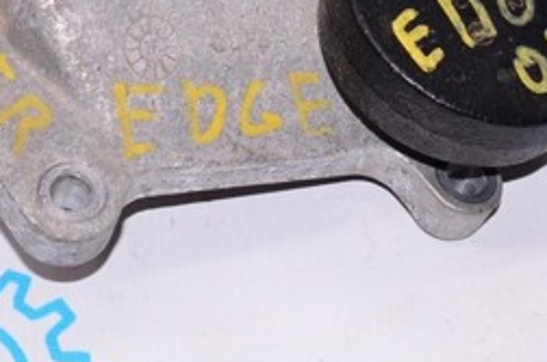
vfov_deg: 13.5
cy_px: -34
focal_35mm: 99
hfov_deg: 20.6
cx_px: 219
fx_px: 1501
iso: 1600
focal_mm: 26
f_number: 8
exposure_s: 1/200
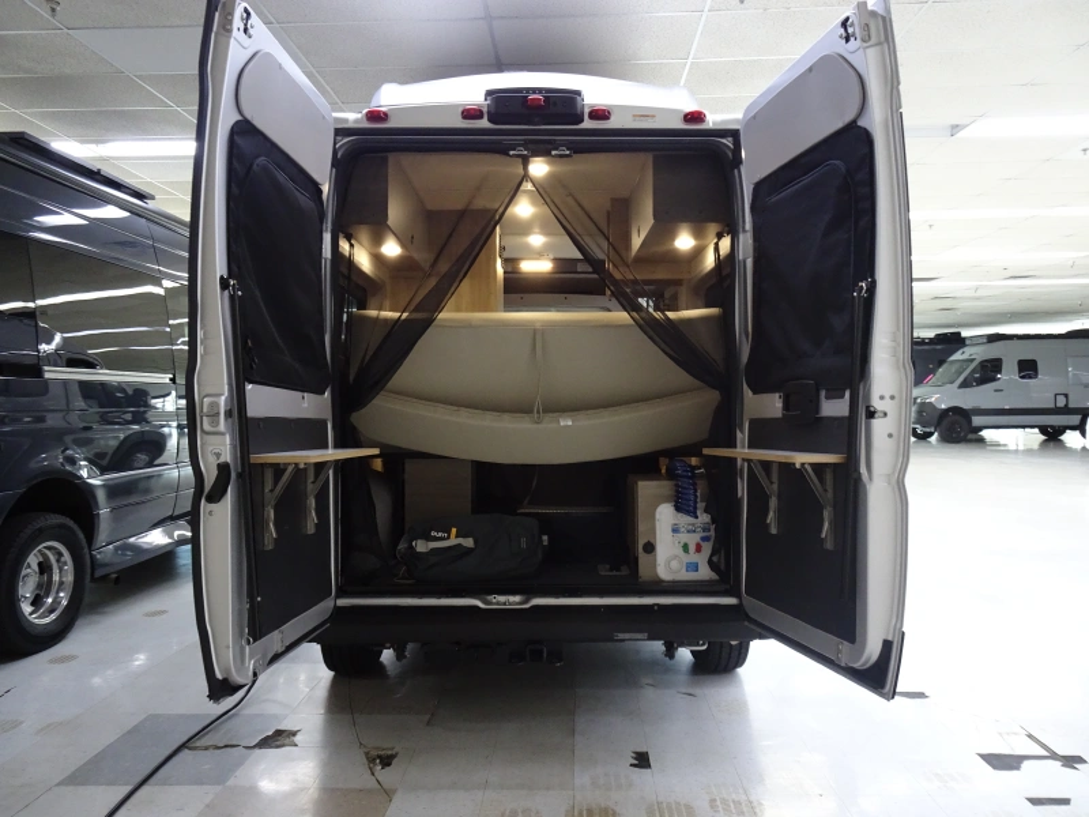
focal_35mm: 24
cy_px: 408
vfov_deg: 56.8
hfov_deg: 71.6
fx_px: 755
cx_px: 544
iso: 400
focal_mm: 4.1
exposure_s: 1/30
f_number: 3.5
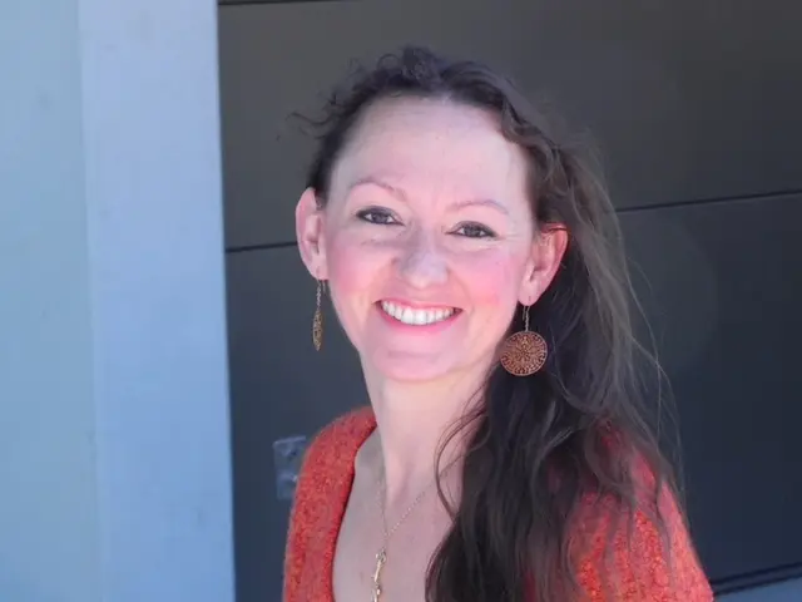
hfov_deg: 16.8
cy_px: 301
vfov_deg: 12.7
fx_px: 2711
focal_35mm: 117
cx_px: 401
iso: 160
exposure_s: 1/151
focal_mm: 20.8
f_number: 4.5
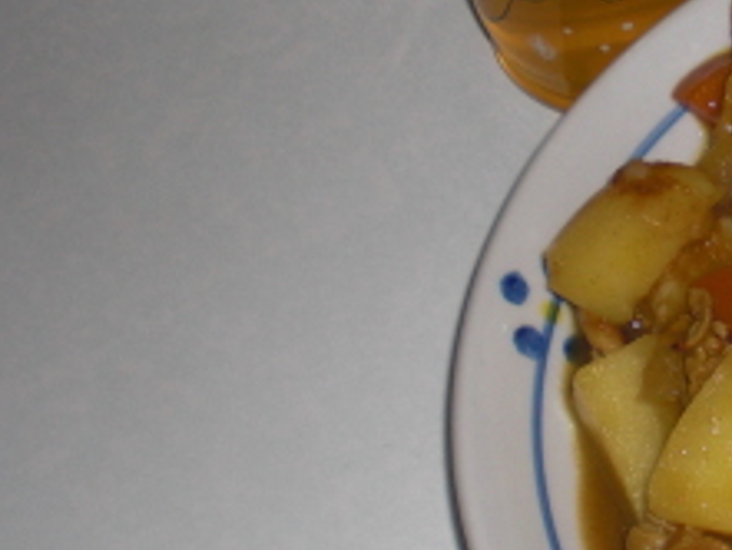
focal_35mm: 110
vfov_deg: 13.5
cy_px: 255
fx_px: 2327
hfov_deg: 16.6
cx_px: 1014
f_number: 3.1
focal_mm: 6.3
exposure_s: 1/60
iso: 64
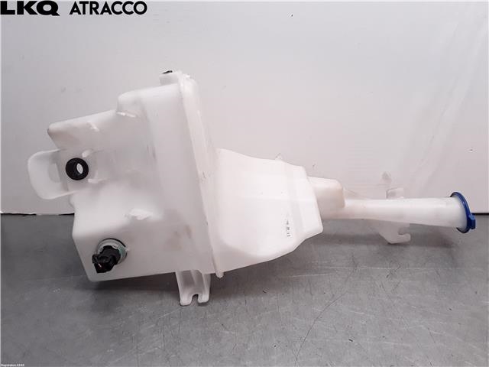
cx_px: 244
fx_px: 396
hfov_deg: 63.4
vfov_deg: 49.7
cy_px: 184
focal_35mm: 28
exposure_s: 1/188
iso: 100
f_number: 1.9
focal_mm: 2.91
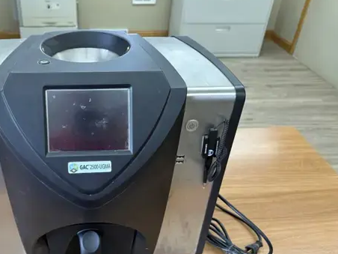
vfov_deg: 41.5
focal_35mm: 34
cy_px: 157
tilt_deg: -38.2
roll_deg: +0.6
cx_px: 106
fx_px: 332
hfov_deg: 52.7
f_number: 1.78
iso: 125
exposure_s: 1/120
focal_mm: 6.86
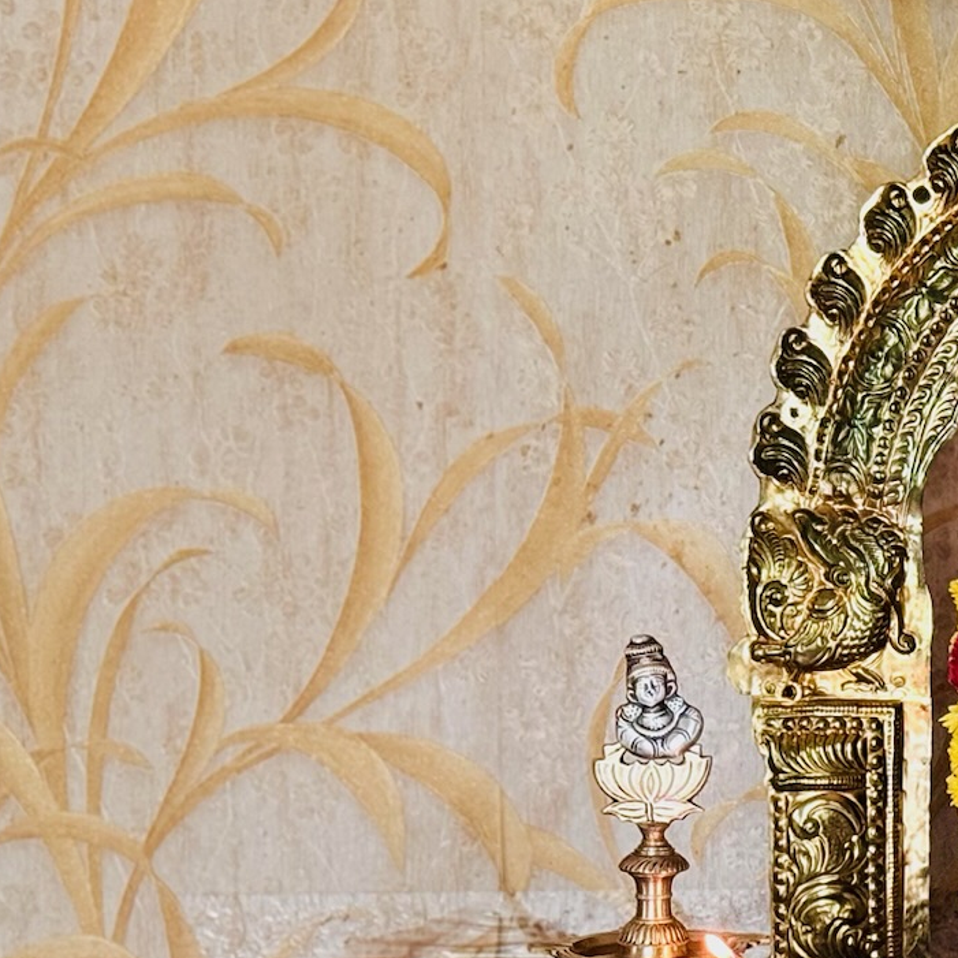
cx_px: 1208
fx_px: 3883
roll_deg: +0.4
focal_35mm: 124
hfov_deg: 13.6
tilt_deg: -3.5
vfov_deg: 14.1
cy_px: 519
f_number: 1.78
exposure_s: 1/60
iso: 250
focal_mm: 6.76
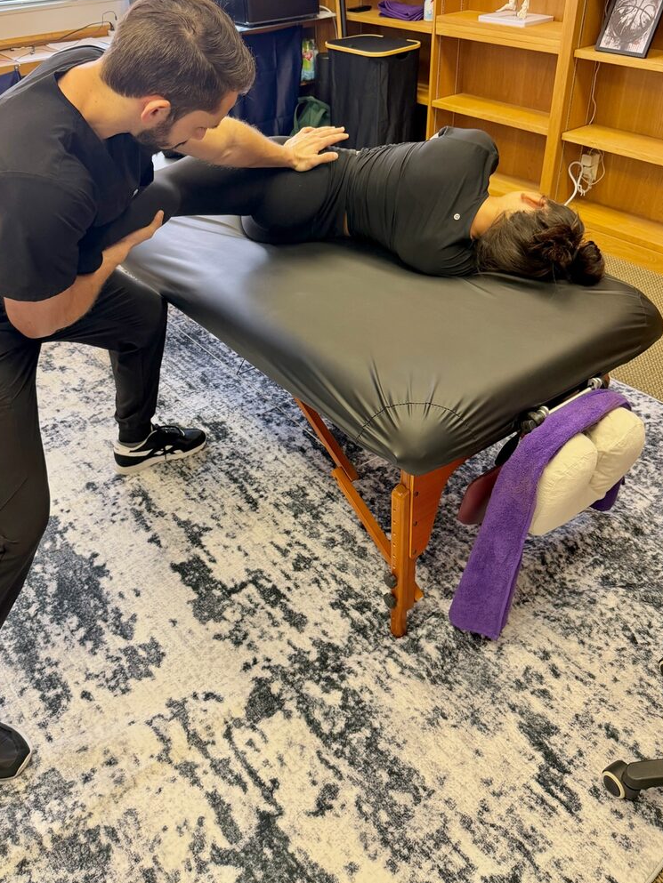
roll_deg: +4.1
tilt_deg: -33.8
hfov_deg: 48.1
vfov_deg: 61.2
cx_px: 294
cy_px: 363
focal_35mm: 29
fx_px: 740
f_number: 1.78
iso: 250
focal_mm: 6.76
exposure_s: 1/60
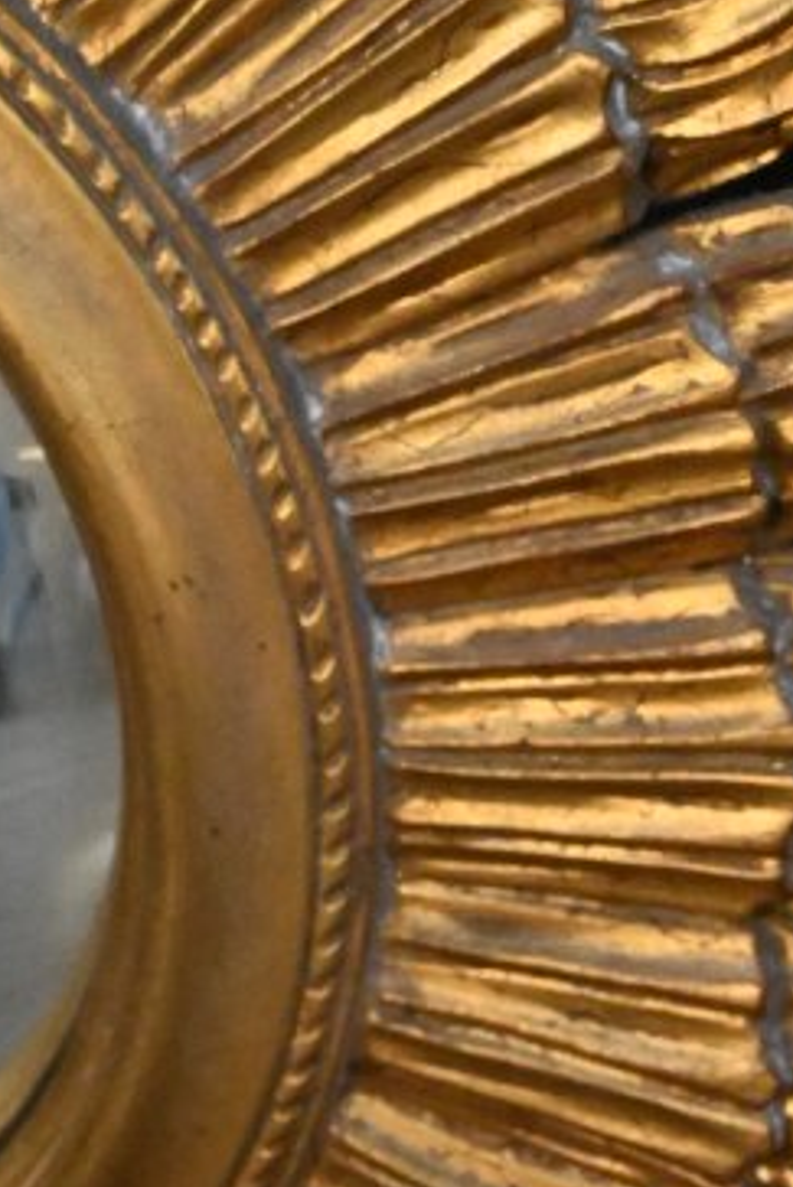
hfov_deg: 7.3
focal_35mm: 188
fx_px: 6205
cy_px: 1200
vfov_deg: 10.8
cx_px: 689
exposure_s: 1/4000
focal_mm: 38
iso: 5600
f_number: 6.3
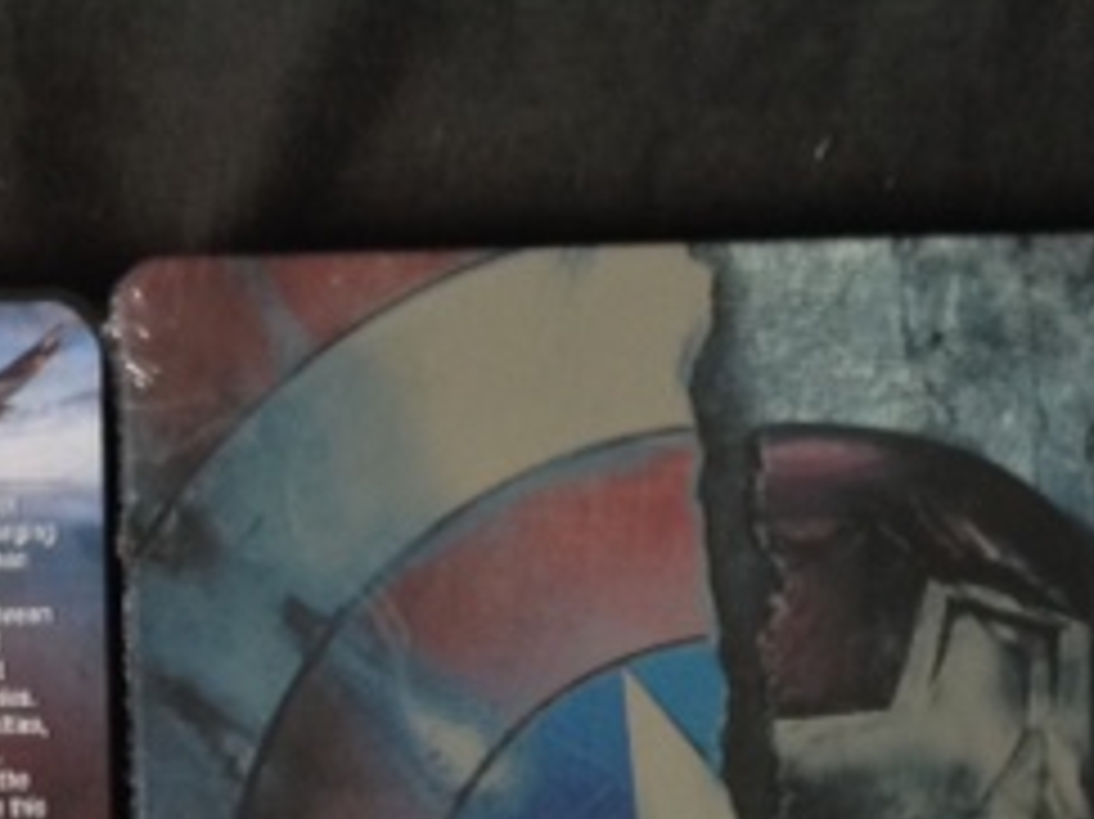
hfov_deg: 21.0
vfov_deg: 15.4
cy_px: 1030
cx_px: 189
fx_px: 2906
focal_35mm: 92
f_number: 2.4
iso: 250
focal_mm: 4.28
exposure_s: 1/15
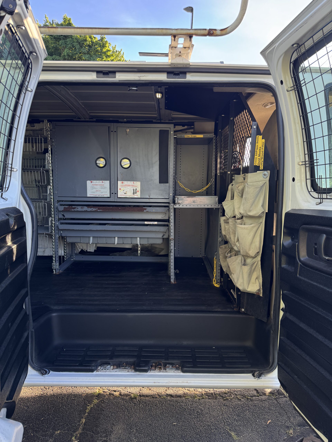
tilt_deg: -5.1
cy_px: 221
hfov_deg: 56.8
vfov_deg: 71.6
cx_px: 166
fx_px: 307
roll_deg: +0.9
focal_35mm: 24
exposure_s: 1/141
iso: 64
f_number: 1.78
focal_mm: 6.76
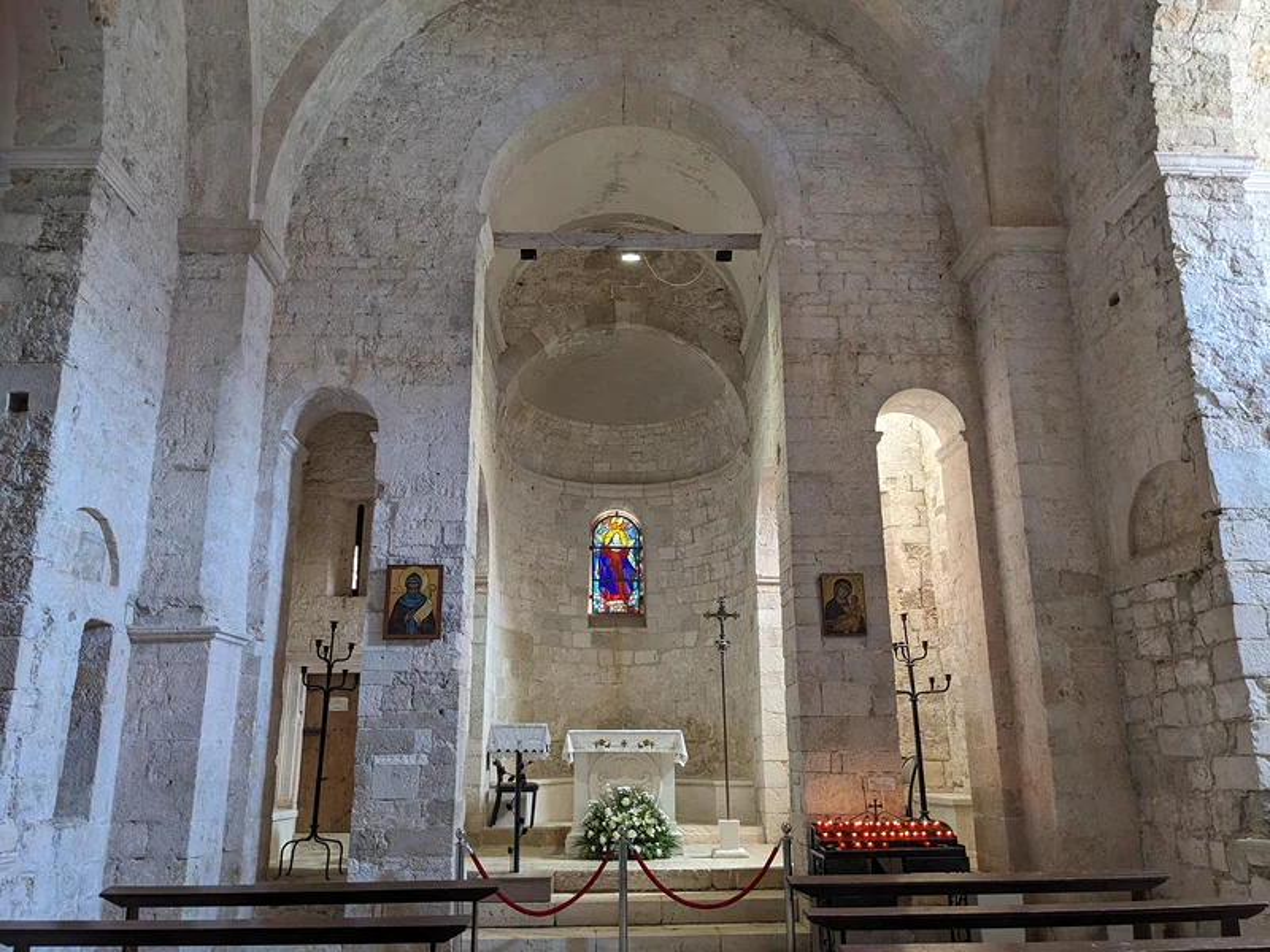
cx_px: 635
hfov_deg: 65.3
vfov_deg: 51.4
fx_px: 991
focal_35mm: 27
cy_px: 476
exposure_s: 1/25
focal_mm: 4.38
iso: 88
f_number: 1.73
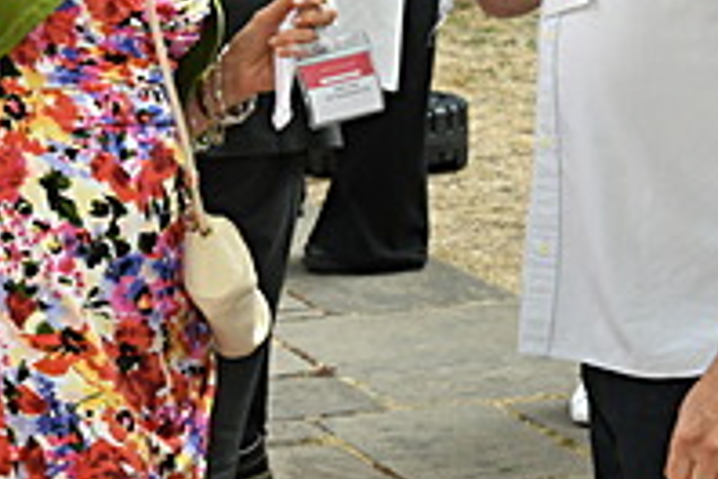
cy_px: -103
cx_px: 337
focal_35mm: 182
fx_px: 3630
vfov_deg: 7.5
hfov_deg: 11.3
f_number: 8
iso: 400
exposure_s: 1/60
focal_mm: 45
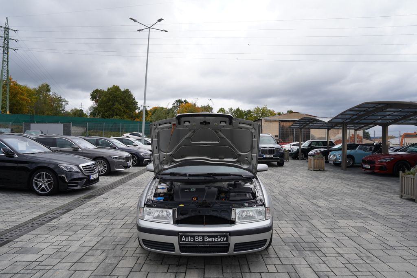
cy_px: 139
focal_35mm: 24
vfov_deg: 53.1
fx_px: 278
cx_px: 208
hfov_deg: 73.7
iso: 100
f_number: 5
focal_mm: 24
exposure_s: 1/100
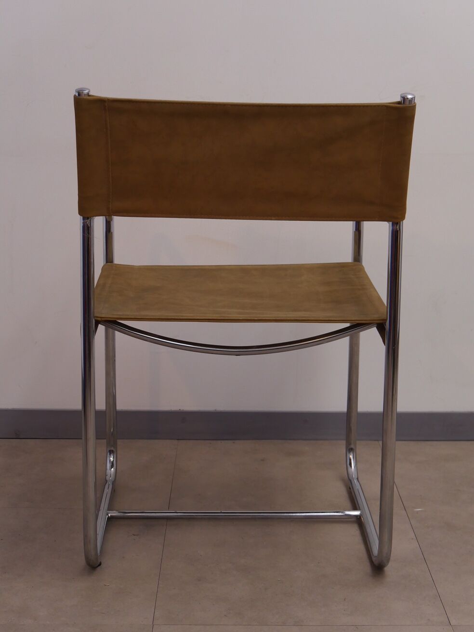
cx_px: 237
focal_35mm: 60
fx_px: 1095
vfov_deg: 32.2
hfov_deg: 24.4
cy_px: 316
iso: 800
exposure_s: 1/60
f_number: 4.4
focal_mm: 30
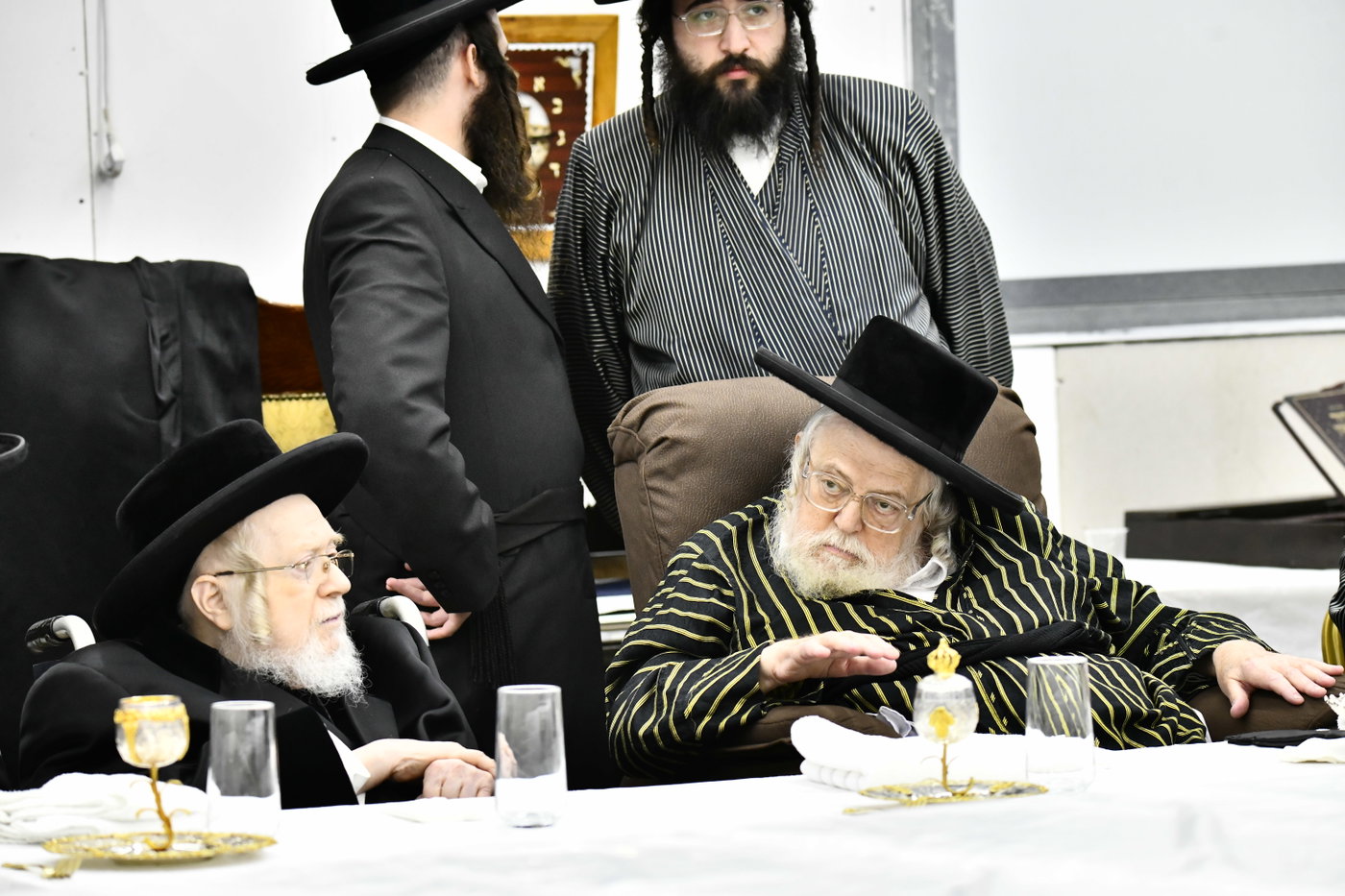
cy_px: 448
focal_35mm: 190
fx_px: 7097
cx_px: 672
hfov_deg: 10.8
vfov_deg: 7.2
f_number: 5.6
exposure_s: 1/250
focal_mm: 190
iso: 3200
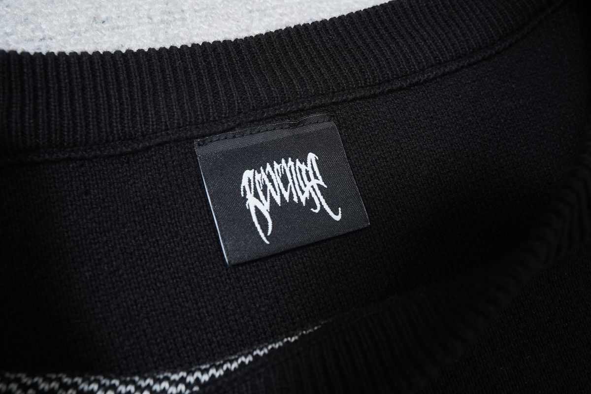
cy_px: 197
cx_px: 296
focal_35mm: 35
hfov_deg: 54.4
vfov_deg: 37.9
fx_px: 575
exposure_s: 1/100
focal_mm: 35
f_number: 10
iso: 1600
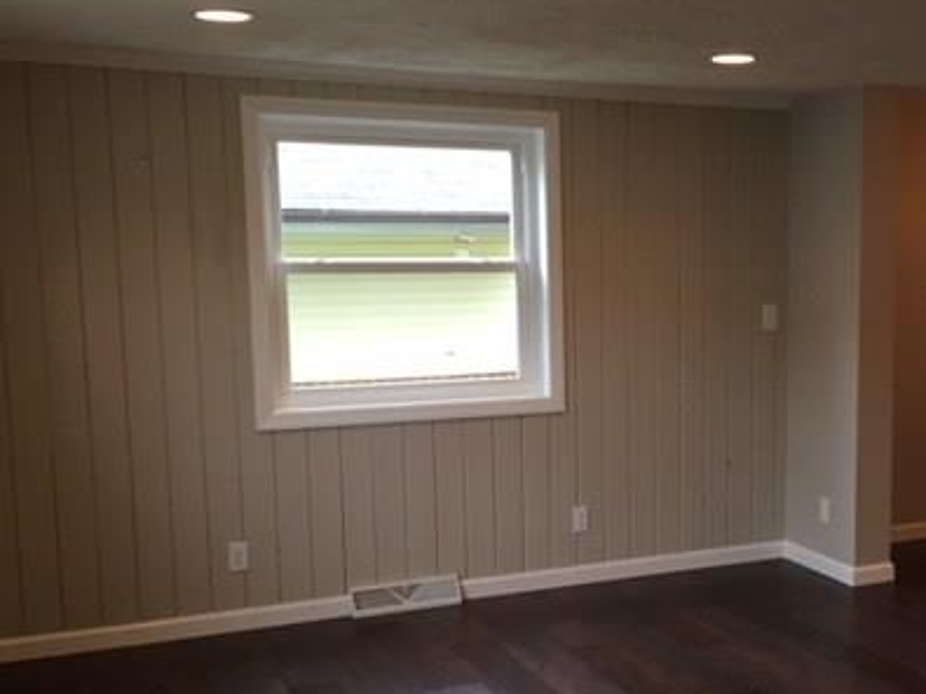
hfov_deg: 39.5
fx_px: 1257
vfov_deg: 30.7
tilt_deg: -8.9
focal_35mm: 47
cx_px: 675
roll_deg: +0.1
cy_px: 436
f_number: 2.2
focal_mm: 4.15
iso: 40
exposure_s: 1/30
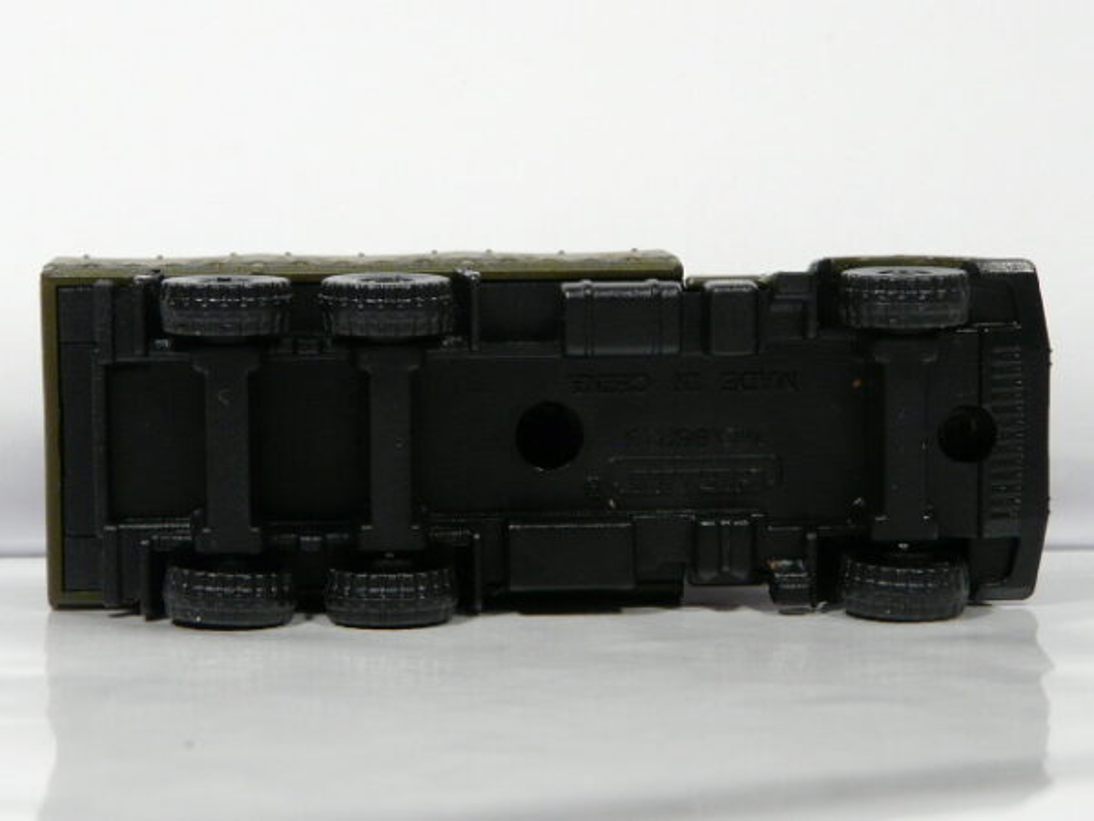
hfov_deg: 19.3
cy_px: 410
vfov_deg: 14.5
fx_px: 3224
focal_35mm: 102
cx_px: 547
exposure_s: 1/50
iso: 125
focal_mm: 10.5
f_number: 3.2
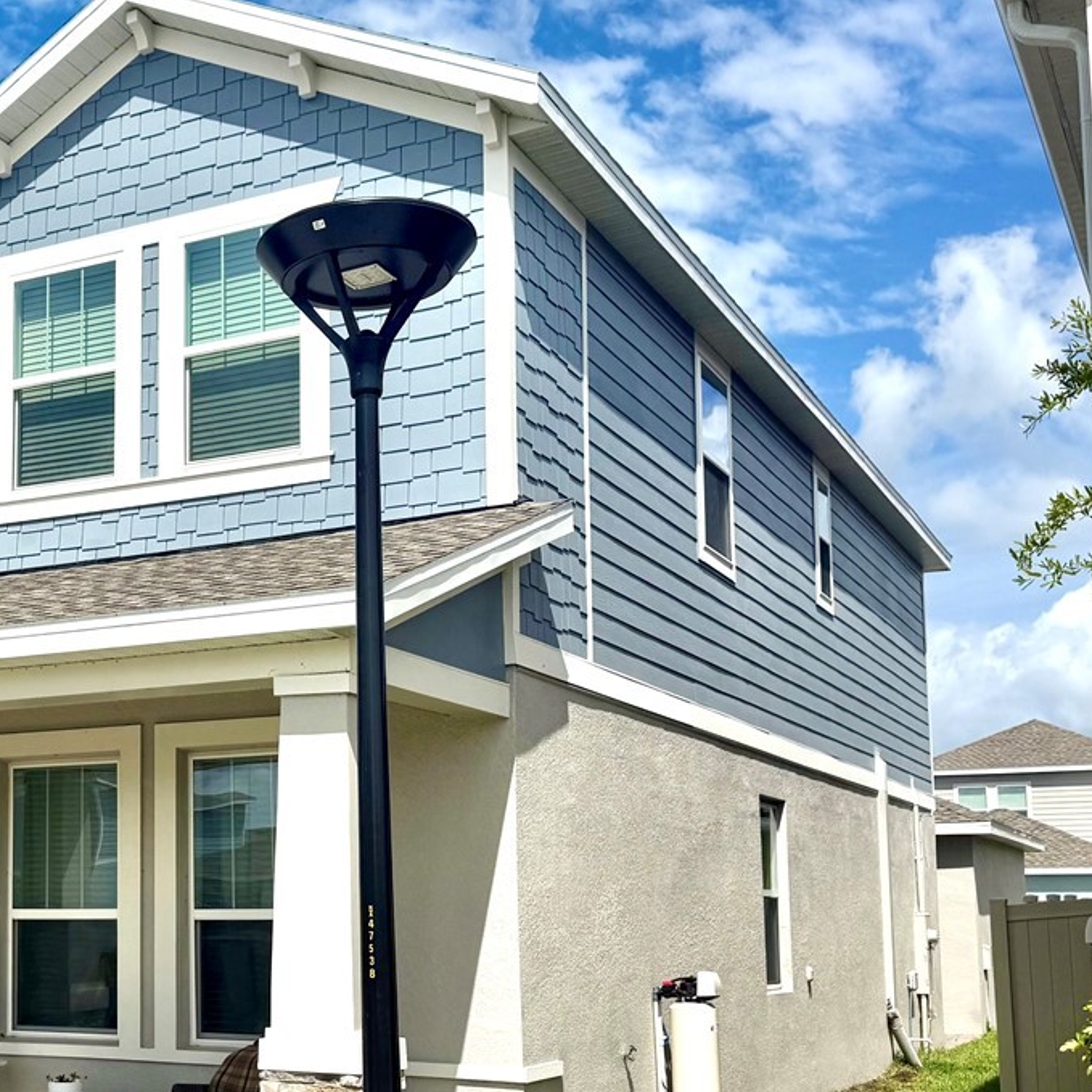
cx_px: 111
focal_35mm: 50
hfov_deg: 32.4
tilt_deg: +6.9
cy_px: 719
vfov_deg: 33.8
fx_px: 1785
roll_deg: -0.3
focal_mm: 6.76
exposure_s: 1/10309
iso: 80
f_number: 1.78
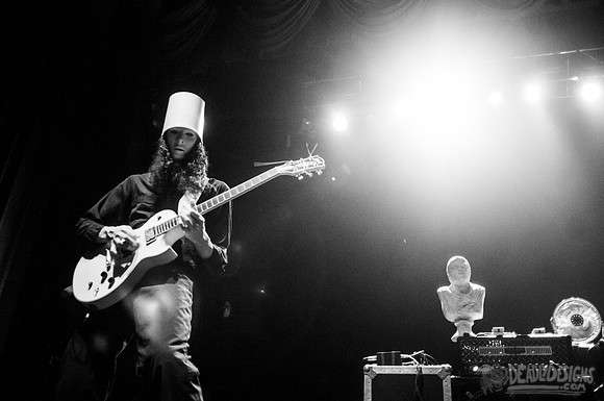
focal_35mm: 30
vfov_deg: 43.5
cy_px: 200
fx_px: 503
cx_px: 302
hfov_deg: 62.0
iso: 1250
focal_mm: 20
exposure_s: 1/50
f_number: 2.8
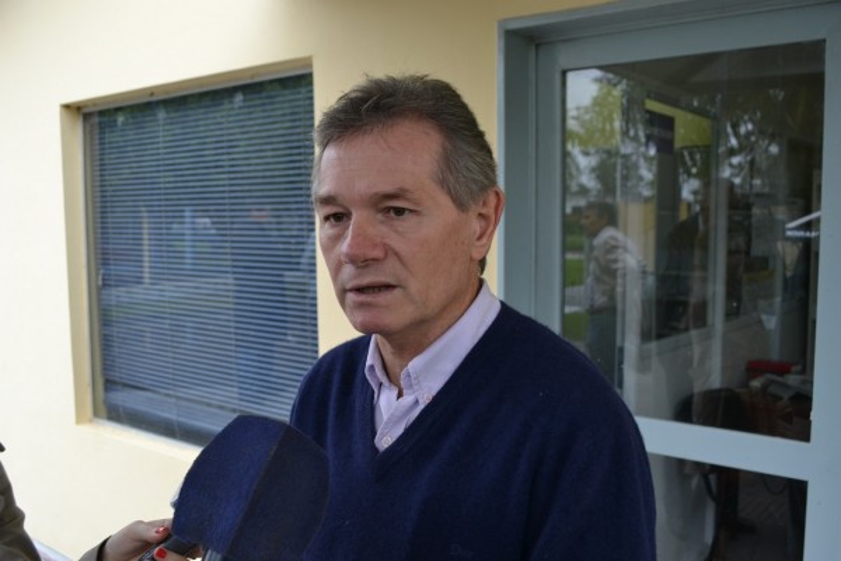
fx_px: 771
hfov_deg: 57.2
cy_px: 280
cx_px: 420
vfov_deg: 40.0
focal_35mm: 33
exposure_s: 1/100
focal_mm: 22
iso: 400
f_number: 5
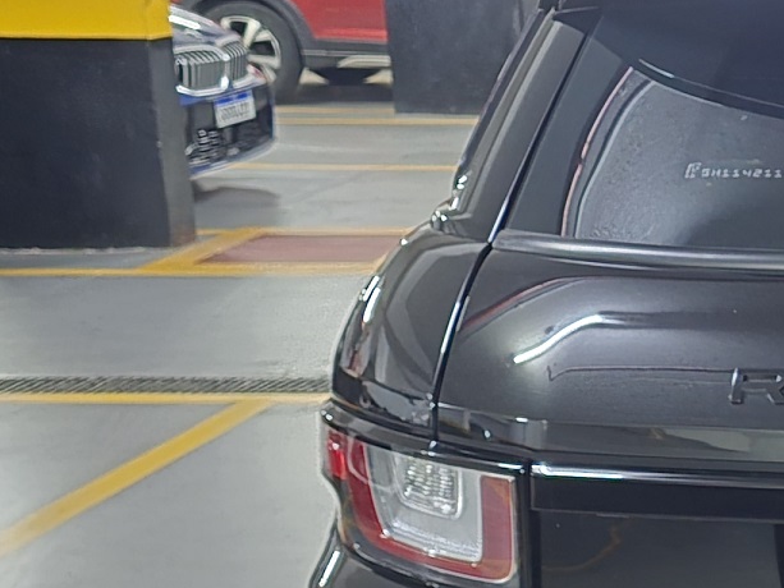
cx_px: 1299
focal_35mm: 90
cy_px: 412
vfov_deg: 16.4
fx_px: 2039
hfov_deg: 18.3
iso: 2000
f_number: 1.7
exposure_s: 1/15
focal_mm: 6.3
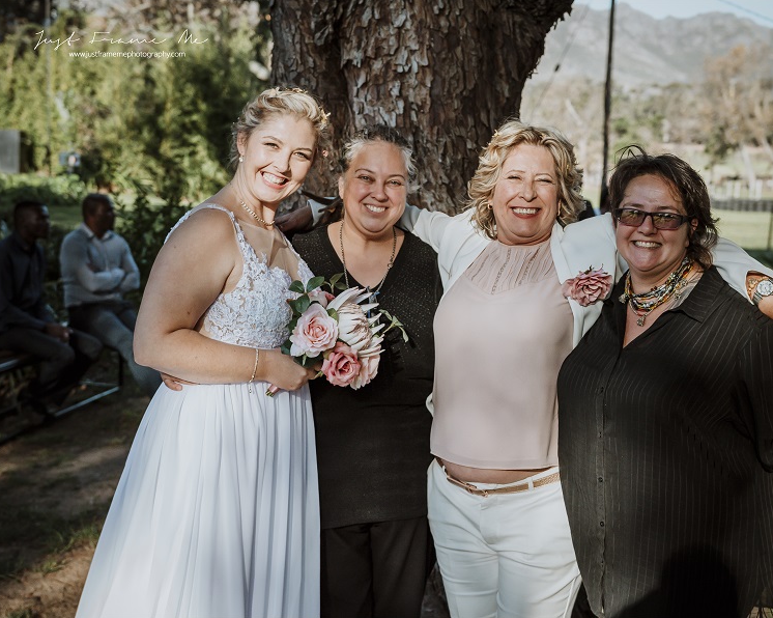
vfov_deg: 25.5
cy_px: 309
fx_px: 1362
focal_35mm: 60
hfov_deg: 31.7
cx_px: 408
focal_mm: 35
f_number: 4
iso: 400
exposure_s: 1/800
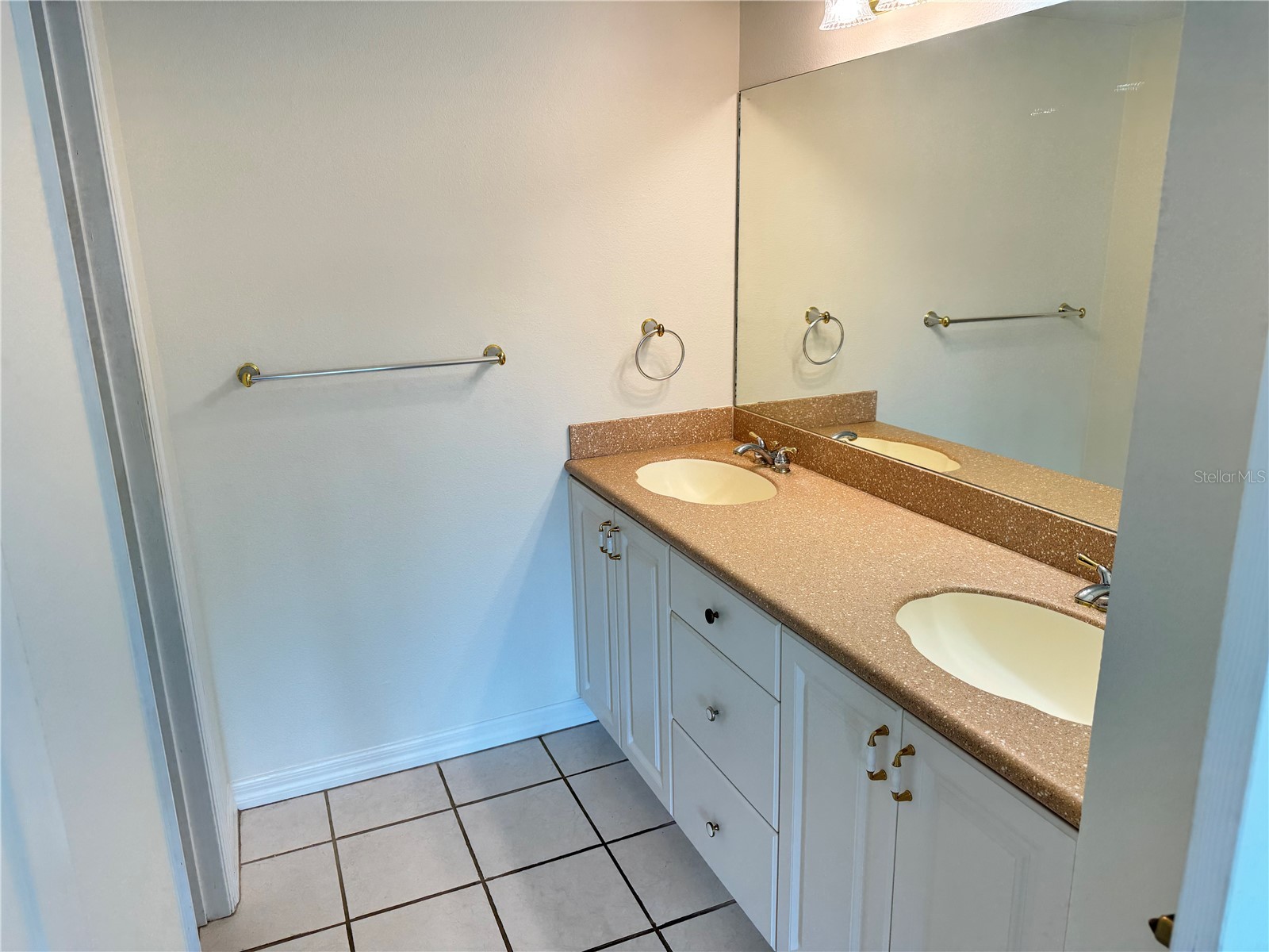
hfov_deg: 71.6
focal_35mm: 24
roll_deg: +1.1
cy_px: 476
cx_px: 634
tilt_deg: -16.4
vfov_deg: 56.8
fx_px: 880
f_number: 1.78
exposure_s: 1/120
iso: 80
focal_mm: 6.76
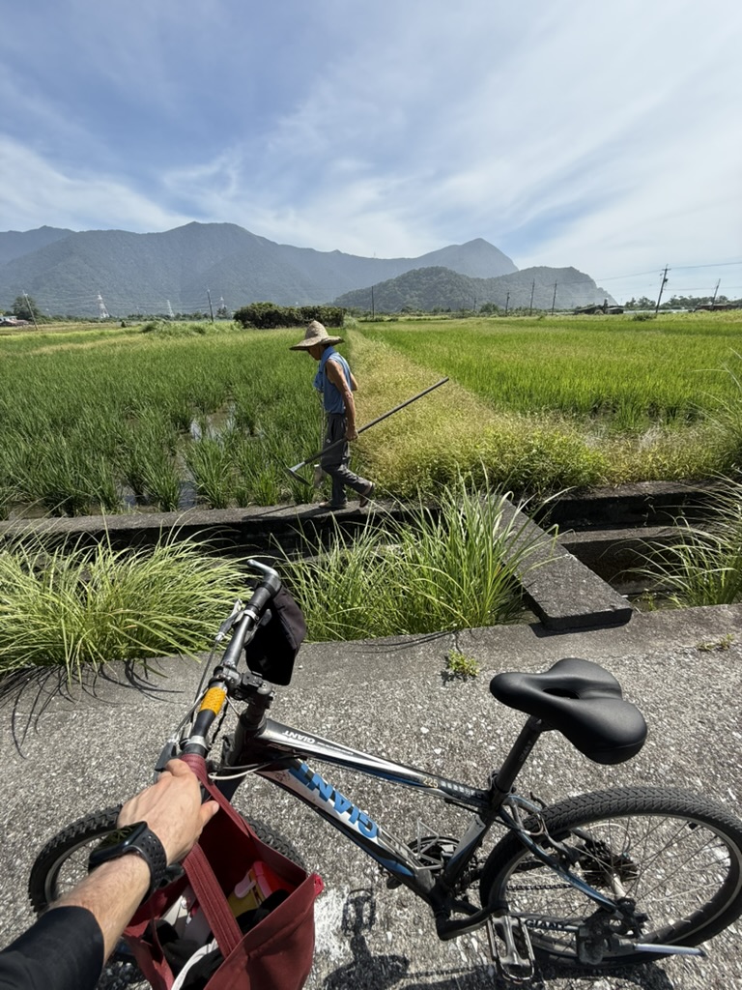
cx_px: 371
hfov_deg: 85.7
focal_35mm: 14
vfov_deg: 102.1
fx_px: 400
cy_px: 495
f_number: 2.2
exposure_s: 1/1285
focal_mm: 2.22
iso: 50
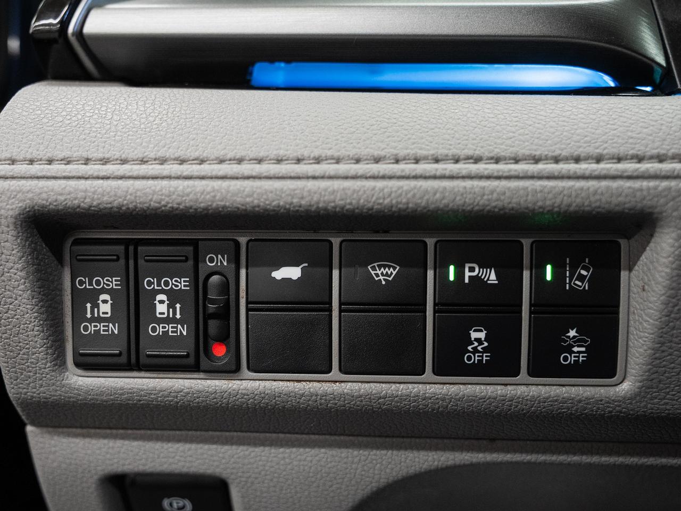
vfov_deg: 42.4
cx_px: 340
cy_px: 285
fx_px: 658
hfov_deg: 54.7
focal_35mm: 33
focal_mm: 27.2
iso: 800
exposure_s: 1/40
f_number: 4.5
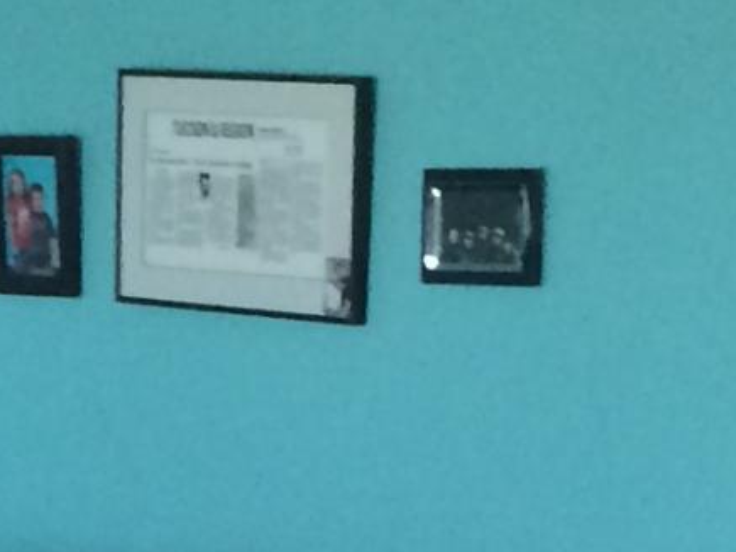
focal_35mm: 200
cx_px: -455
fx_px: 4251
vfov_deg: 7.1
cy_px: 1143
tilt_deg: -15.6
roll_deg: +0.1
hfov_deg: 9.5
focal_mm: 4.15
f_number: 2.2
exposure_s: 1/30
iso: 200
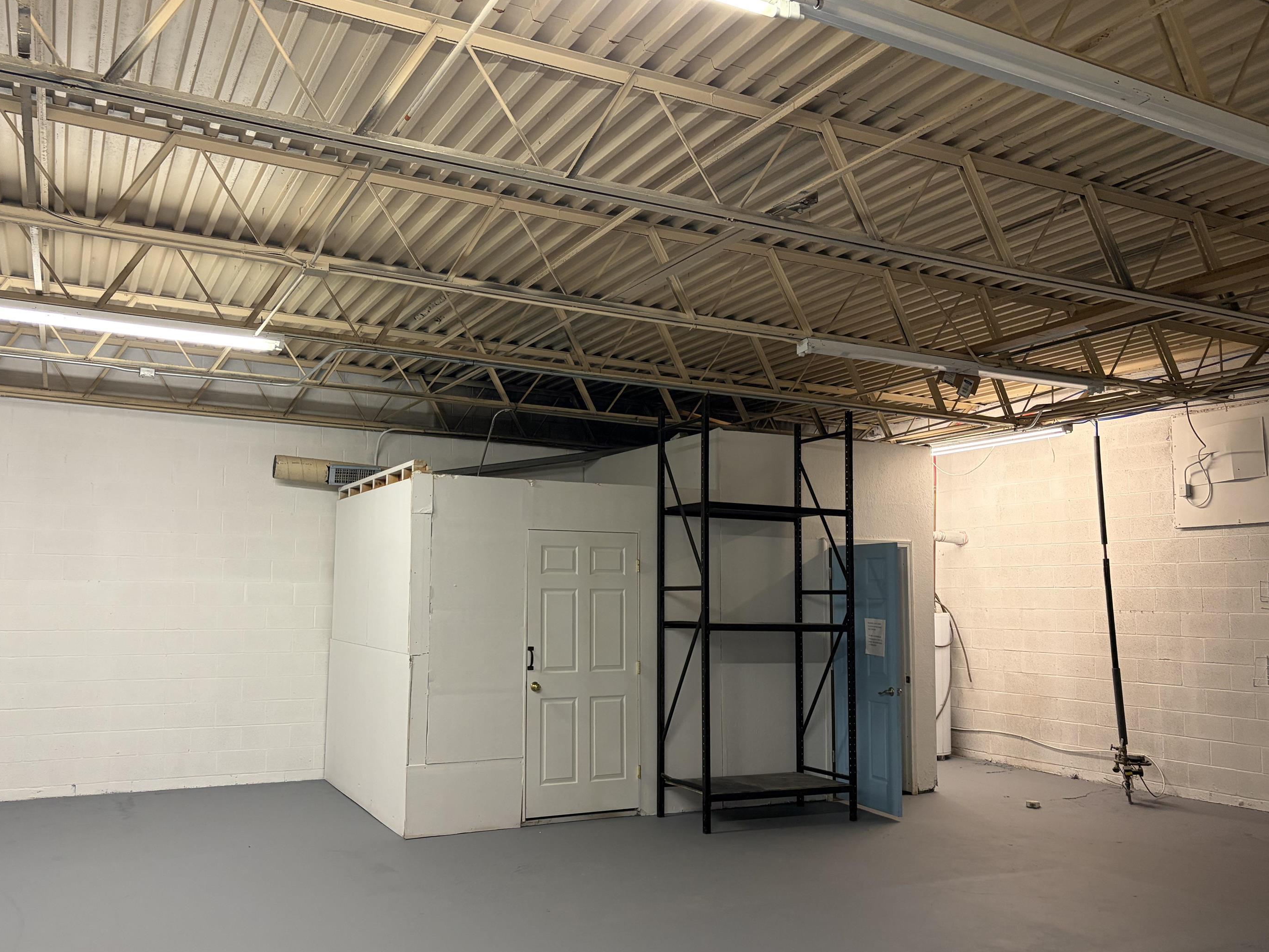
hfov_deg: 61.5
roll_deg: -1.7
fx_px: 1063
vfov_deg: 48.2
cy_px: 512
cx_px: 565
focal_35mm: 29
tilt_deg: +5.6
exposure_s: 1/60
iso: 200
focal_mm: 5.96
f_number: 1.6
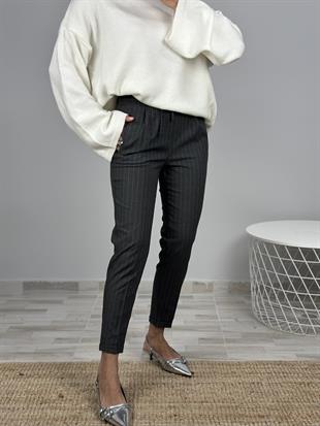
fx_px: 591
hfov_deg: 30.3
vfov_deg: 39.6
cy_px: 213
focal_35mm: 48
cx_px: 160
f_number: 1.78
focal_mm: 6.86
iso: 80
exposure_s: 1/100
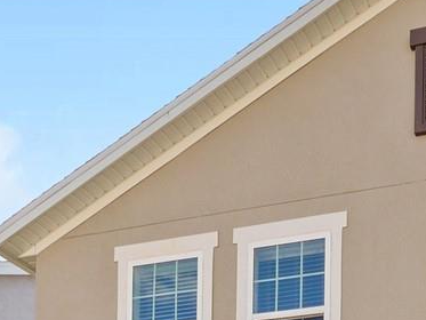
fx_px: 739
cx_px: 434
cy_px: 545
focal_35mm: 60
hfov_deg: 29.8
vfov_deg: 19.5
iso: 200
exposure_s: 1/320
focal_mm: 7
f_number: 6.3
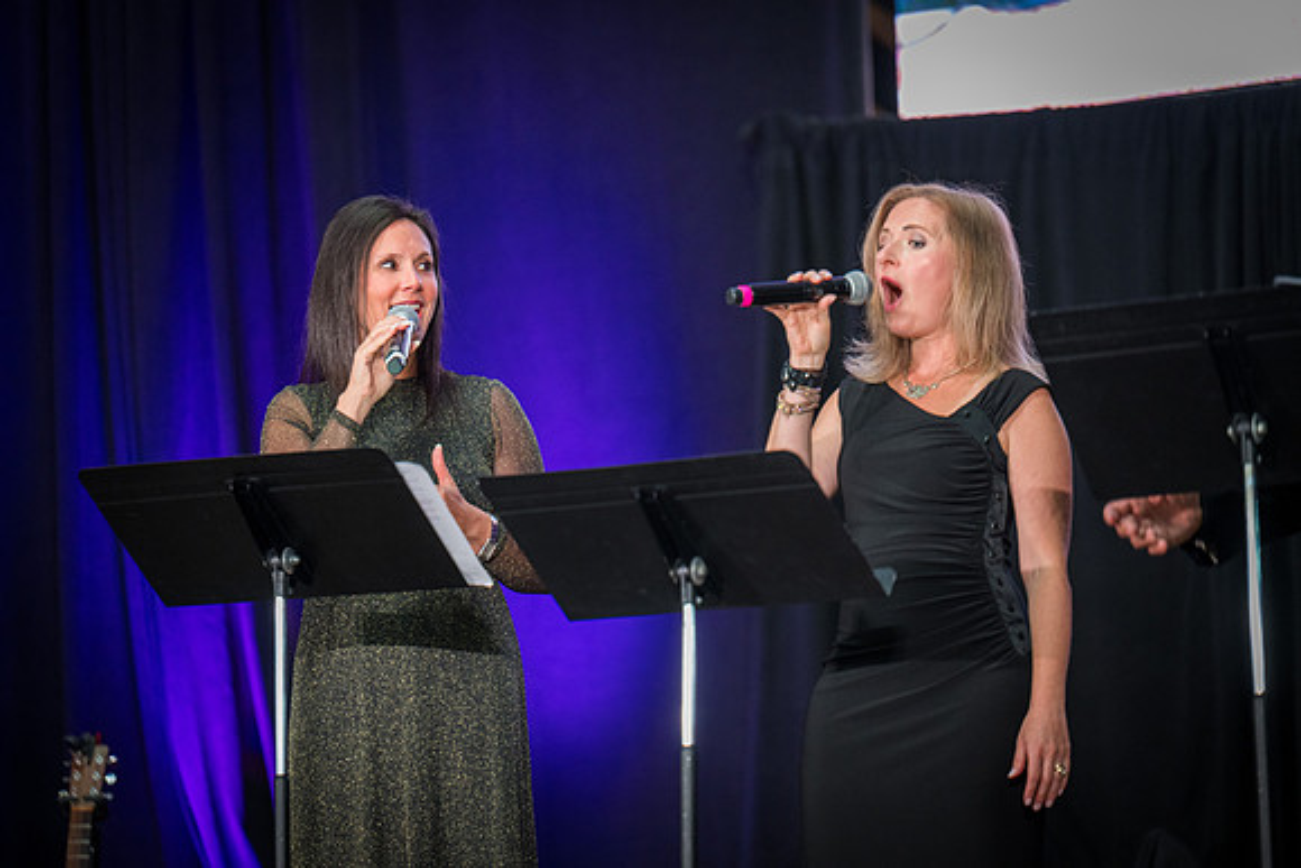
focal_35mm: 160
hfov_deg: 12.8
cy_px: 434
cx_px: 650
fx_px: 5783
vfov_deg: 8.6
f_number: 2.8
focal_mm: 160
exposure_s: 1/60
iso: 1600
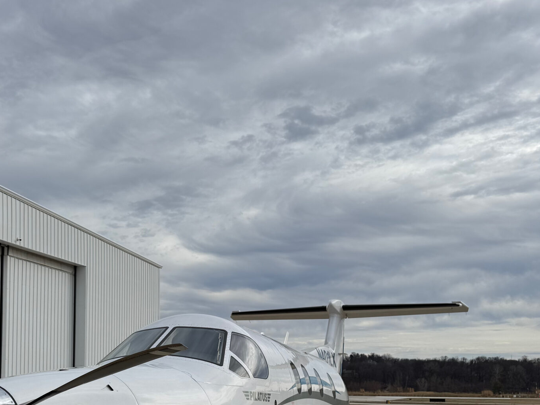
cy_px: 342
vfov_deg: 31.1
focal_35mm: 45
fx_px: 702
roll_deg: -0.3
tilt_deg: +1.0
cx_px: 153
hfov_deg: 41.2
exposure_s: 1/5814
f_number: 1.78
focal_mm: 6.76
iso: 80
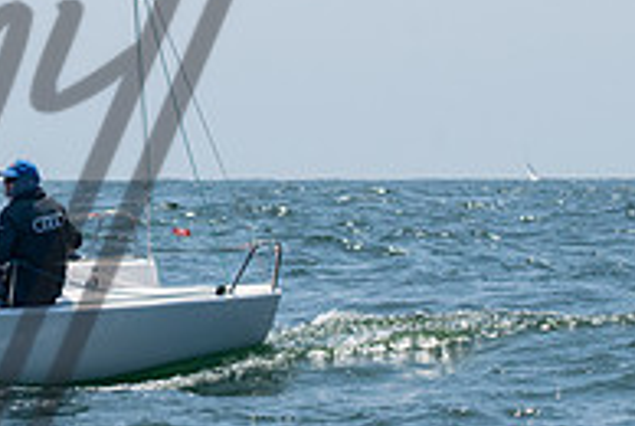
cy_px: 36
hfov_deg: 6.1
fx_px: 5900
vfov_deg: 4.1
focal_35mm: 334
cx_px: -159
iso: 400
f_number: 8
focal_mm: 70
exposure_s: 1/1250
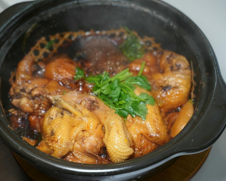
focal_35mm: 58
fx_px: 388
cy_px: 91
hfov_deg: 32.5
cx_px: 102
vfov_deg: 26.2
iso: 1250
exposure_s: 1/160
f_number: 4
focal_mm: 51
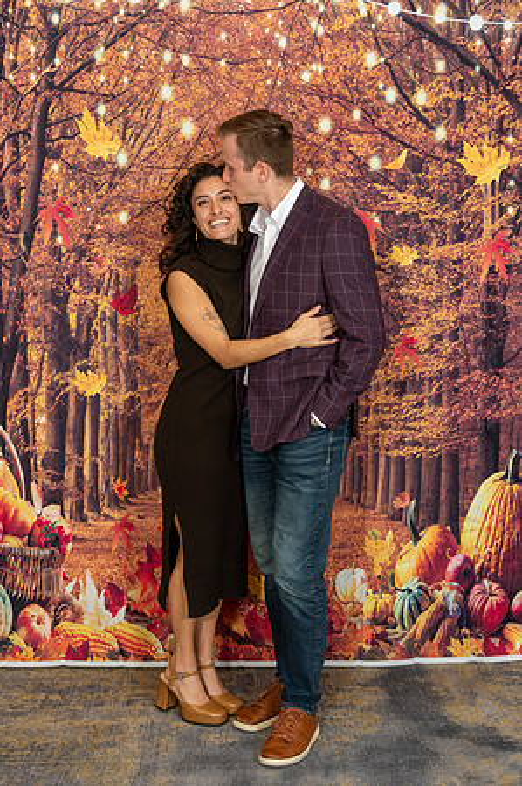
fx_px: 1130
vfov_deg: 38.3
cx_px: 269
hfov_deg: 26.0
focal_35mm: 52
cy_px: 393
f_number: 5.6
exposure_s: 1/80
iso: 800
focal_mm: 34.5
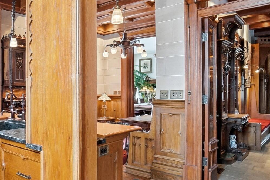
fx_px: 225
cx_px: 42
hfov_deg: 56.0
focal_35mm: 30
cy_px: 87
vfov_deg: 43.5
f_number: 4
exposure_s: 1/50
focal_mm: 10
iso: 100
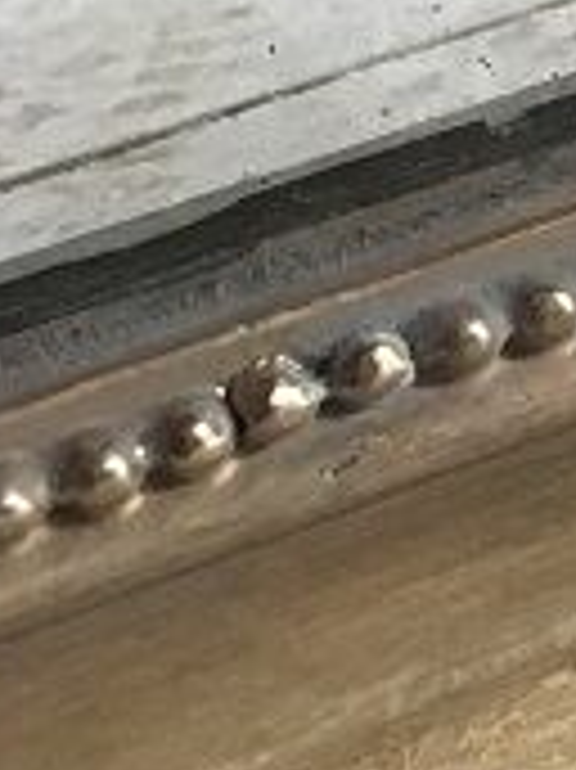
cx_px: 1397
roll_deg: +0.3
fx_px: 3399
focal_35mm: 153
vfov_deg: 12.5
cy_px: -248
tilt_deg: -31.1
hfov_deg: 8.8
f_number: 2.2
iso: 200
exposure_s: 1/25
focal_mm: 4.15
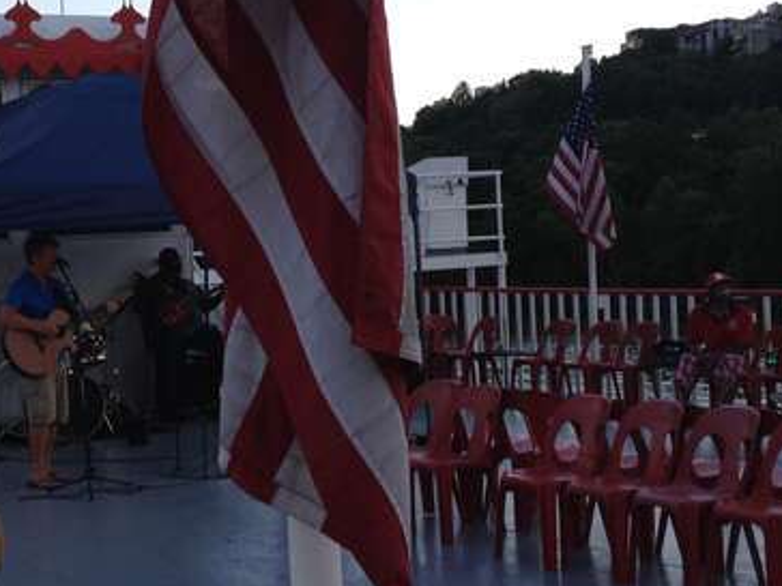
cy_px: 253
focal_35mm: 77
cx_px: 159
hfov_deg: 24.9
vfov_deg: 19.1
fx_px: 1739
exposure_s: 1/460
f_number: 2.4
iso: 50
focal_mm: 4.28
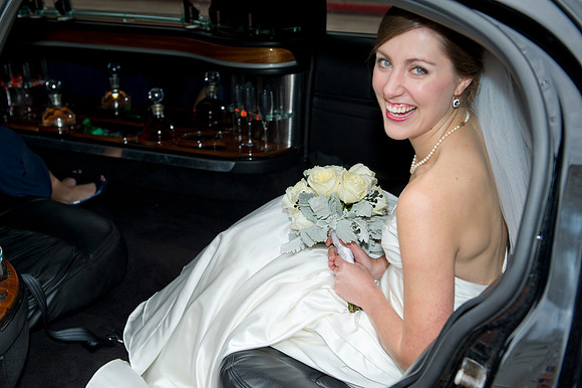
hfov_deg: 41.1
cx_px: 291
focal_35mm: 48
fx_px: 776
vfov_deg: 28.0
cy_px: 194
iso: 400
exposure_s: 1/125
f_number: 4
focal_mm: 48
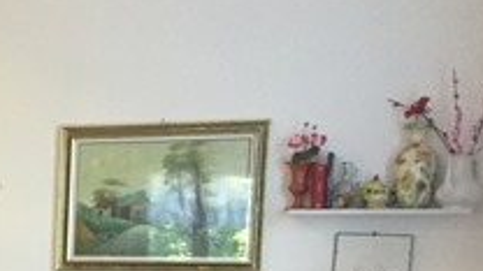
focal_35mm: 97
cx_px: -211
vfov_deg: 12.0
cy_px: 396
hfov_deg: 19.5
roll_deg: -1.8
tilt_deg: -7.7
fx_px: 1242
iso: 250
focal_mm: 4.15
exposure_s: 1/33
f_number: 2.2
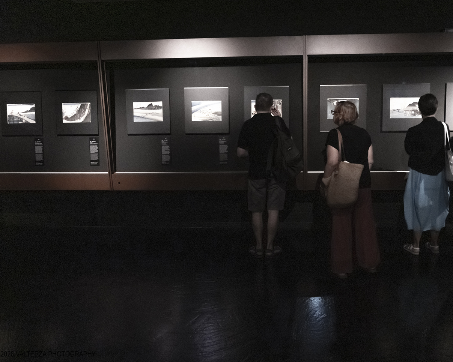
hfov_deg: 61.7
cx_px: 272
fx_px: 375
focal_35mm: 28
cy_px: 180
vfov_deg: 51.5
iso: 6400
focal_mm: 16
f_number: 4
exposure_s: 1/125
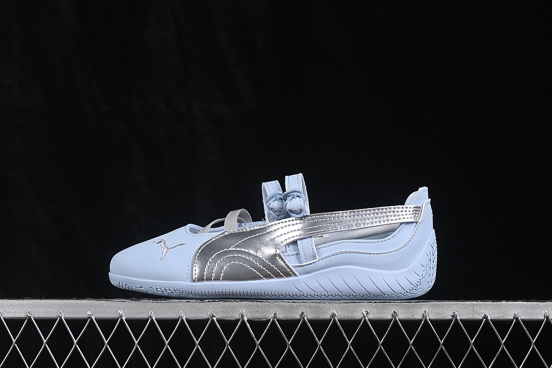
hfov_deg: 27.0
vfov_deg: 18.2
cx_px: 276
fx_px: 1150
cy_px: 184
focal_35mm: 75
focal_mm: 50
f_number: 8
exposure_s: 1/80
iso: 160
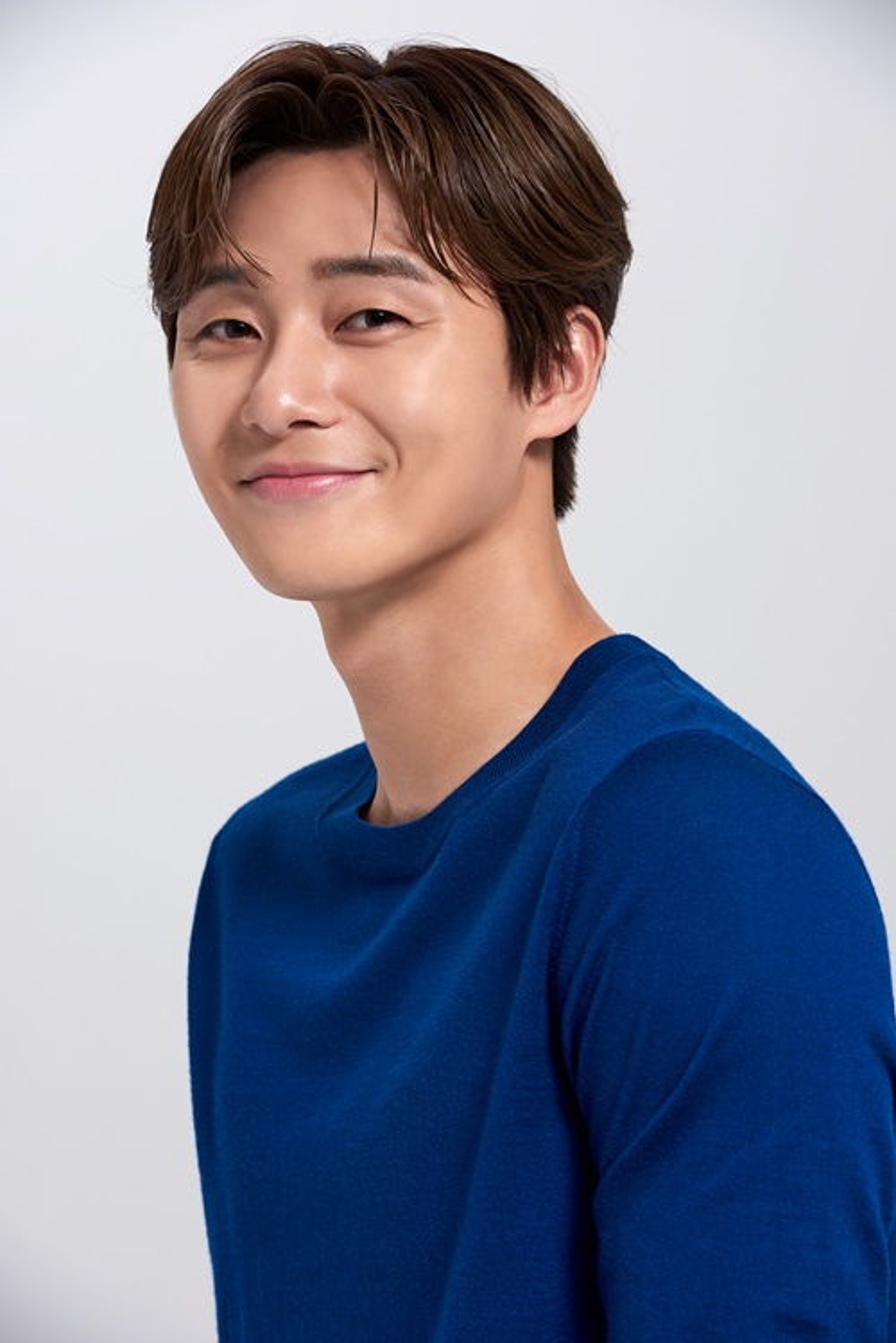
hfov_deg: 6.9
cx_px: 448
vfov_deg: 10.3
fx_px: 7459
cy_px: 672
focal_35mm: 200
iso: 200
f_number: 13
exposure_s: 1/125
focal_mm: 200
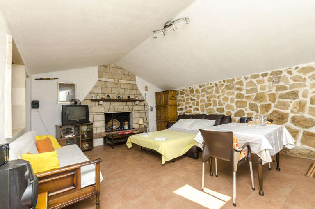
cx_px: 158
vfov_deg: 77.1
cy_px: 104
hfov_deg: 100.5
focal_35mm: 15
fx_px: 131
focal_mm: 10
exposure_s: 1/160
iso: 160
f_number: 8
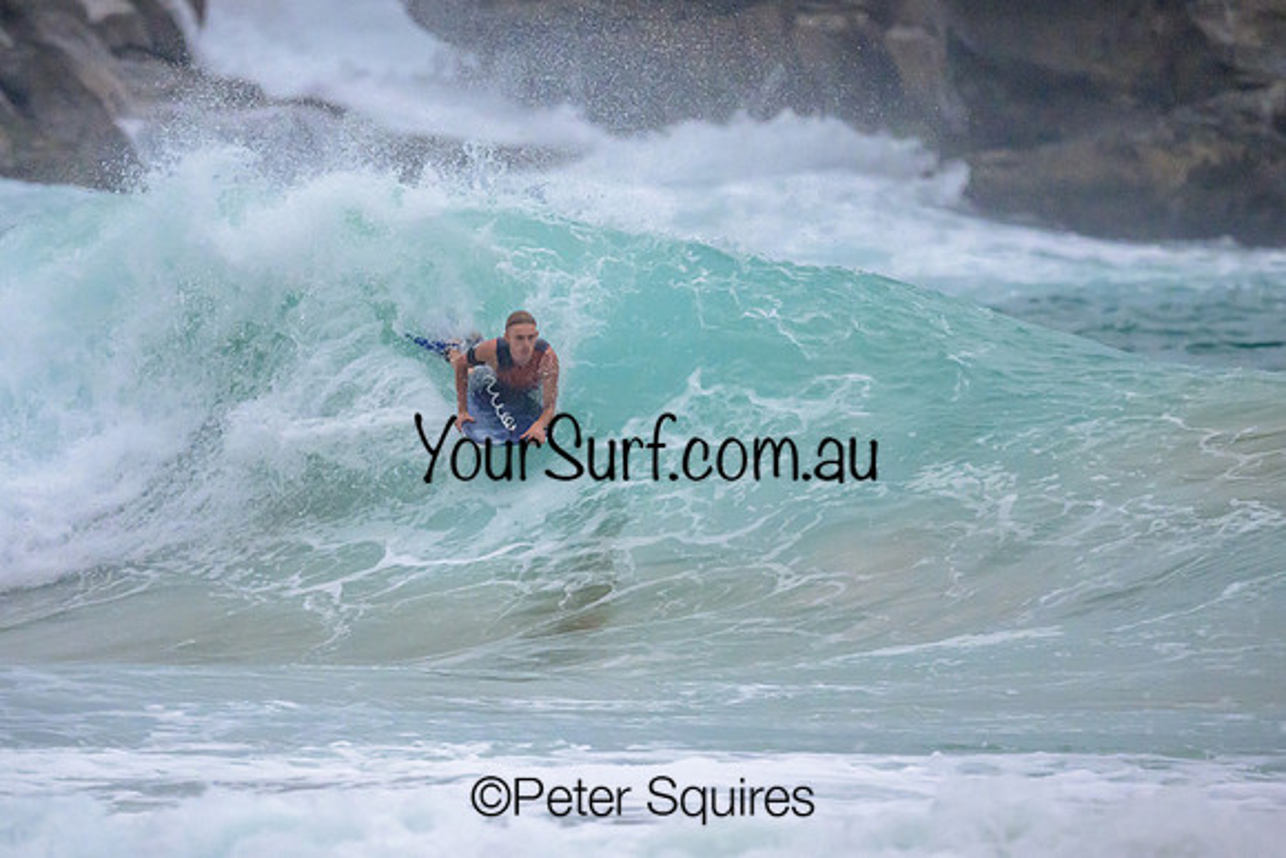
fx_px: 39302
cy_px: 397
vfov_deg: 1.3
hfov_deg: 1.9
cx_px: 570
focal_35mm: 1100
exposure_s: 1/2000
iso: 2800
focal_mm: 800
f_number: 6.3
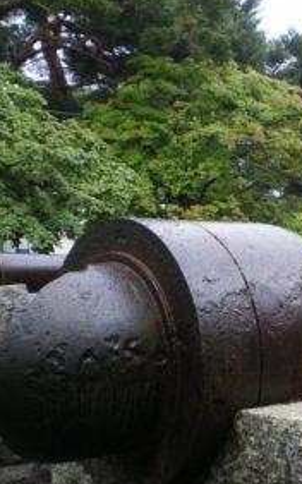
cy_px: 251
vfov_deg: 32.0
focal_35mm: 64
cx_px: 299
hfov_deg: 19.7
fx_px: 844
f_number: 3.1
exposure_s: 1/50
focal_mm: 6.3
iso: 200
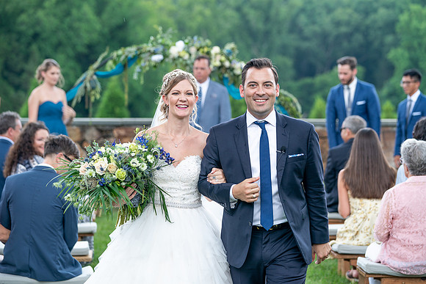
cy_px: 142
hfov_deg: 18.5
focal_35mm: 111
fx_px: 1308
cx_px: 213
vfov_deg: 12.4
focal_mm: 106
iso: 100
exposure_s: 1/250
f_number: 3.5
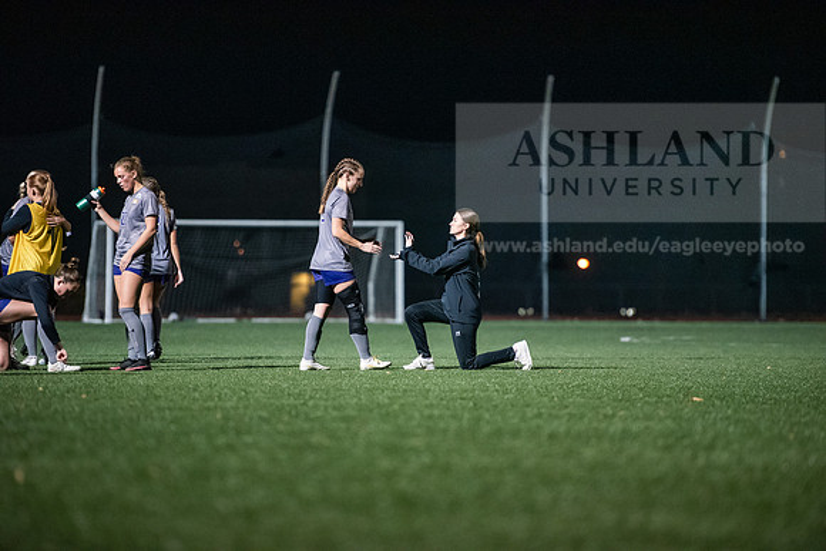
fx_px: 4590
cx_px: 413
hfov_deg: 10.3
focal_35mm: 200
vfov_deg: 6.9
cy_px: 276
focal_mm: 200
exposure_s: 1/1000
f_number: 2.8
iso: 8000
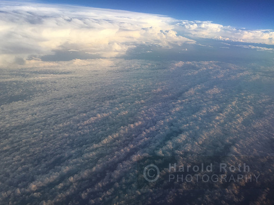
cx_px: 137
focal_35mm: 29
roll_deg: -3.8
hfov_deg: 61.7
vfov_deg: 48.2
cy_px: 102
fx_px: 230
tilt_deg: -18.6
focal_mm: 4.15
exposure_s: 1/1276
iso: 32
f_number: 2.2
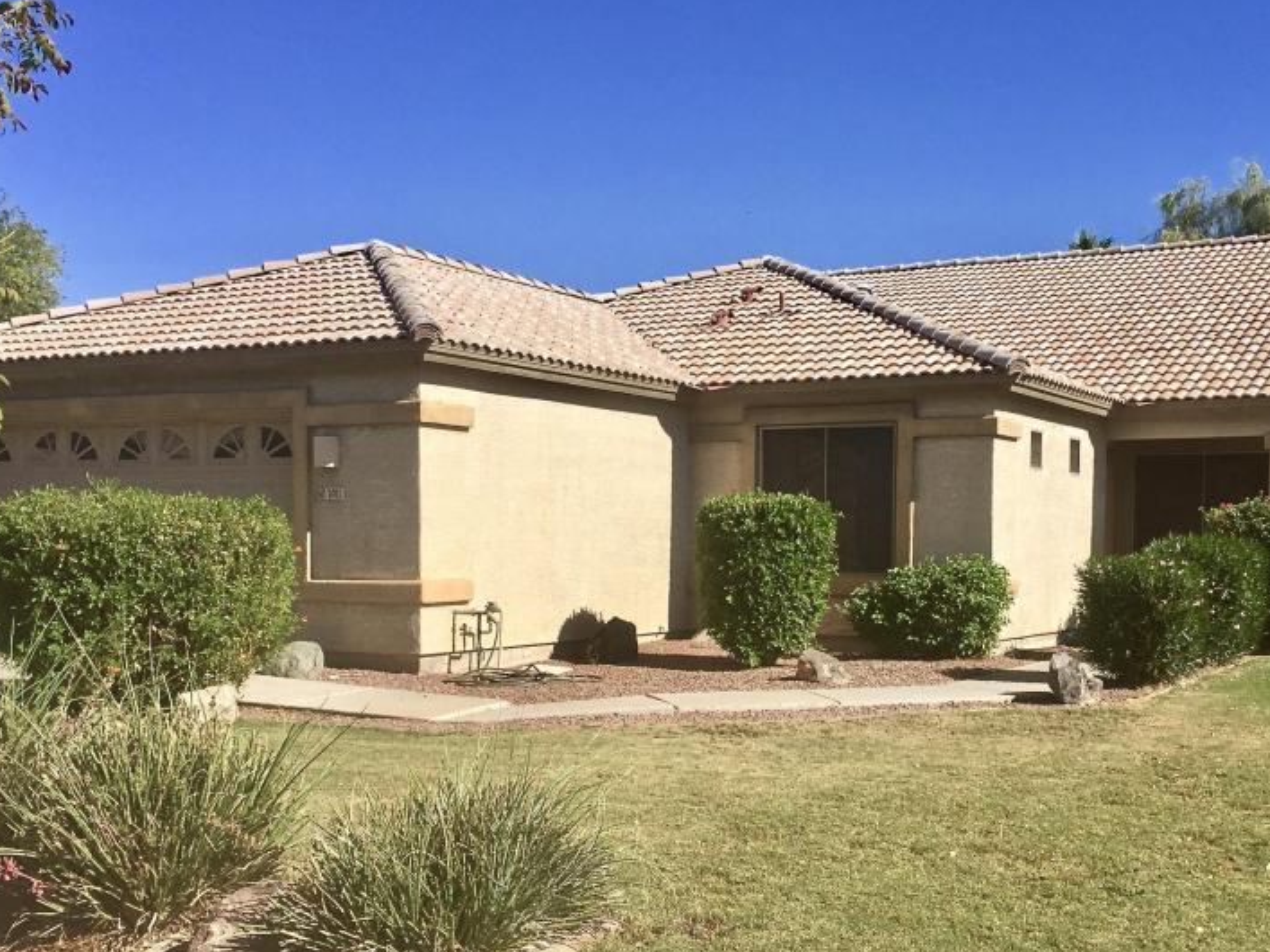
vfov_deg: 34.1
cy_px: 623
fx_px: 1541
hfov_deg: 44.6
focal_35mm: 42
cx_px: 753
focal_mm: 4.15
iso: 32
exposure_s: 1/2639
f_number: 2.2
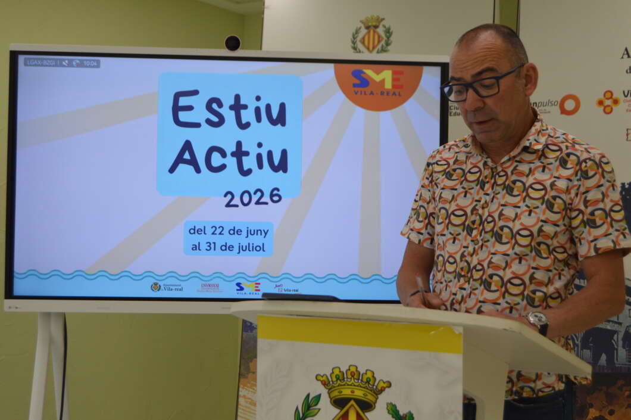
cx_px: 316
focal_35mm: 57
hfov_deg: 35.1
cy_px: 210
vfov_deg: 23.7
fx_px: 998
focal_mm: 38
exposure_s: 1/125
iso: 400
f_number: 5.6
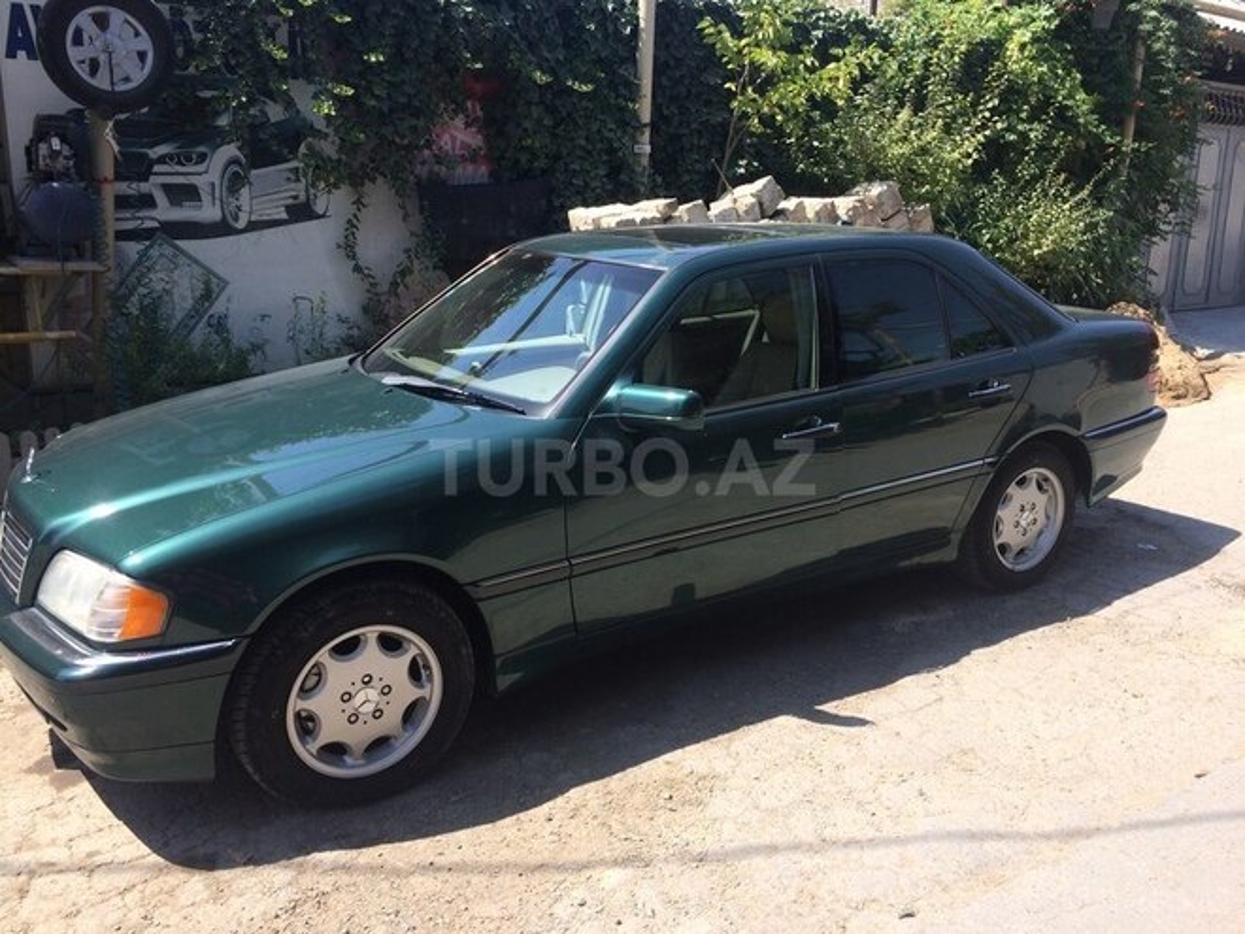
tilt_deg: -14.4
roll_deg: -1.6
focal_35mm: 29
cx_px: 622
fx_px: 1043
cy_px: 467
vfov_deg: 48.2
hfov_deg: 61.7
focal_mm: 4.15
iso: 32
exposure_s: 1/1053
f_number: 2.2
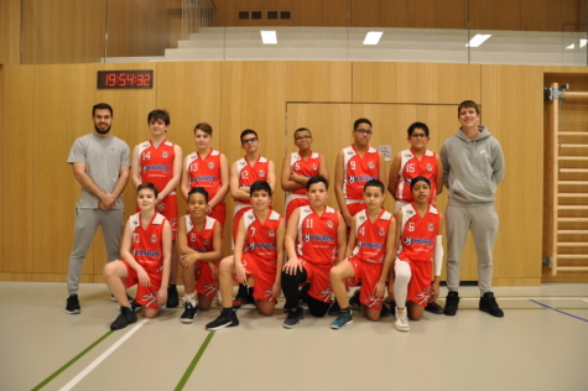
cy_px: 196
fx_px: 441
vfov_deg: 47.9
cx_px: 294
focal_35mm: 27
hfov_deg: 67.4
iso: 560
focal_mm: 18
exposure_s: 1/60
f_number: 4
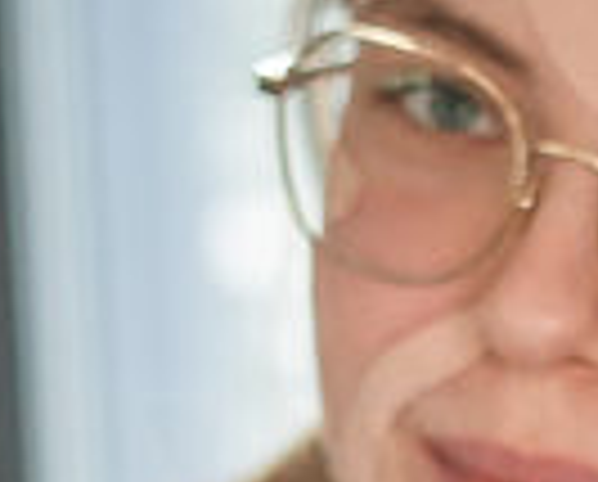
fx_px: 6705
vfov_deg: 4.0
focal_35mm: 378
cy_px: 1581
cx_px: 1187
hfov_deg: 5.0
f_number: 2
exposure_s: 1/320
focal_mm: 35
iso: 800
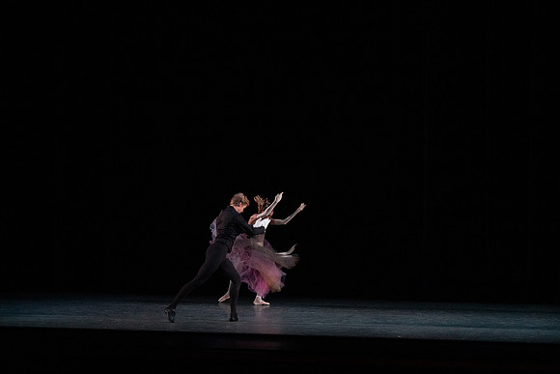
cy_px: 187
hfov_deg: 17.8
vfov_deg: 11.9
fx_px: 1789
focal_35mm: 115
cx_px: 280
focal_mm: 115
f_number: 5.6
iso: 16000
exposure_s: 1/400
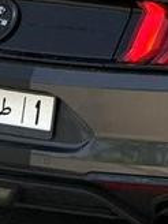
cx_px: 227
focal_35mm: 254
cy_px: -218
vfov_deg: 7.5
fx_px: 1644
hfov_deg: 5.8
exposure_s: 1/3378
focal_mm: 6.76
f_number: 1.78
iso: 100
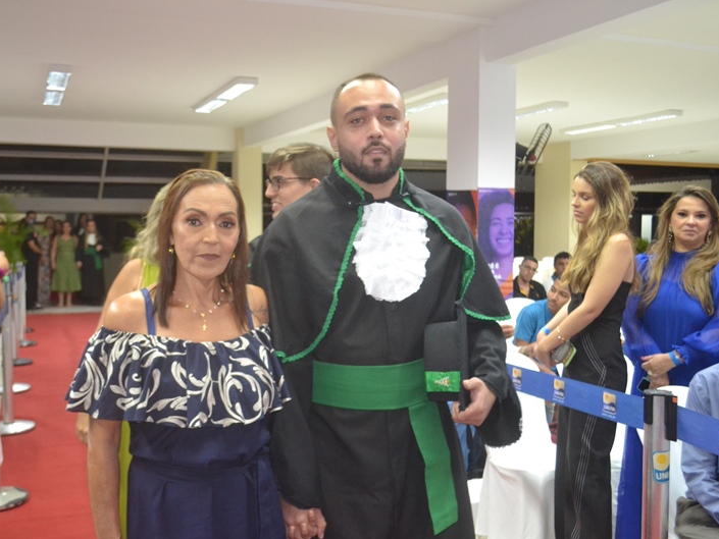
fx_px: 748
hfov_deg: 51.3
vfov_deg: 39.7
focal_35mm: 36
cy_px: 271
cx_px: 326
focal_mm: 22
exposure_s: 1/60
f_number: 4
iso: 2200
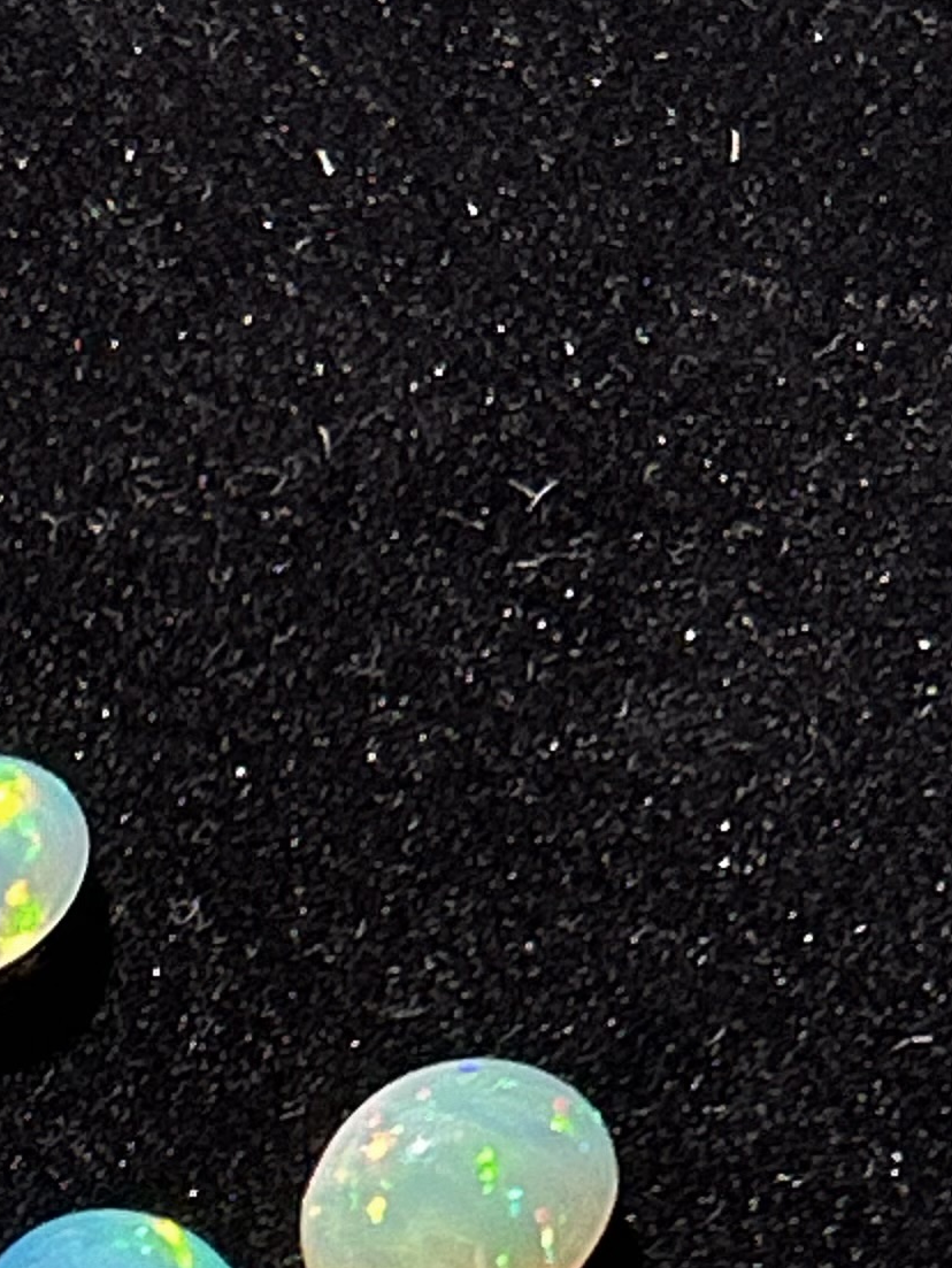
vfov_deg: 10.3
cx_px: -364
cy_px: 1496
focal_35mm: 190
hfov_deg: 7.7
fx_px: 6963
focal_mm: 5.7
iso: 50
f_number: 1.5
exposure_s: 1/3460
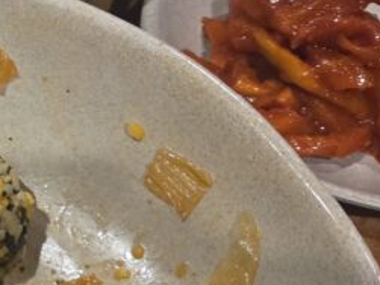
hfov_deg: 17.9
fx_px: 1031
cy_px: 100
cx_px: -244
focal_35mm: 94
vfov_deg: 15.7
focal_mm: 5.4
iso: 1000
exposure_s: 1/120
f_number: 1.8
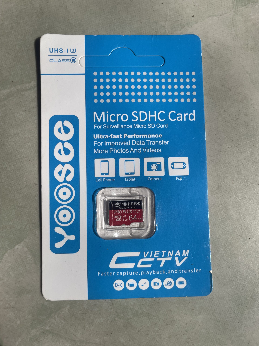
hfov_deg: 53.1
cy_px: 173
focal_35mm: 26
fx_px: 259
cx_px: 130
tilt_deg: -85.9
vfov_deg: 67.3
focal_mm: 4.2
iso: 32
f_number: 1.6
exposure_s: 1/5291
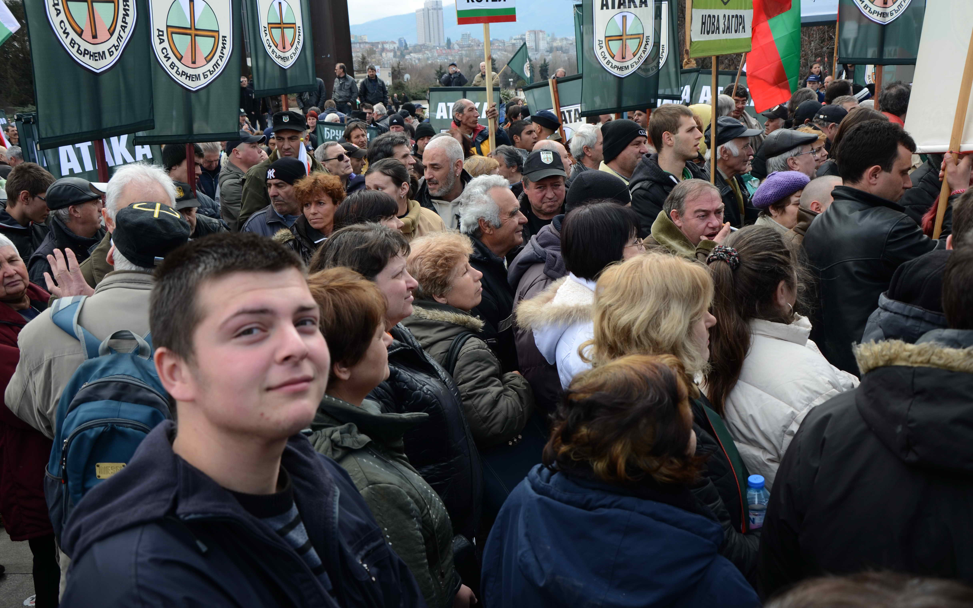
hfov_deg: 56.7
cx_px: 486
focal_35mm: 34
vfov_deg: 37.3
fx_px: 902
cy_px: 306
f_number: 5
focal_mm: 22
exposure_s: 1/160
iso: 100
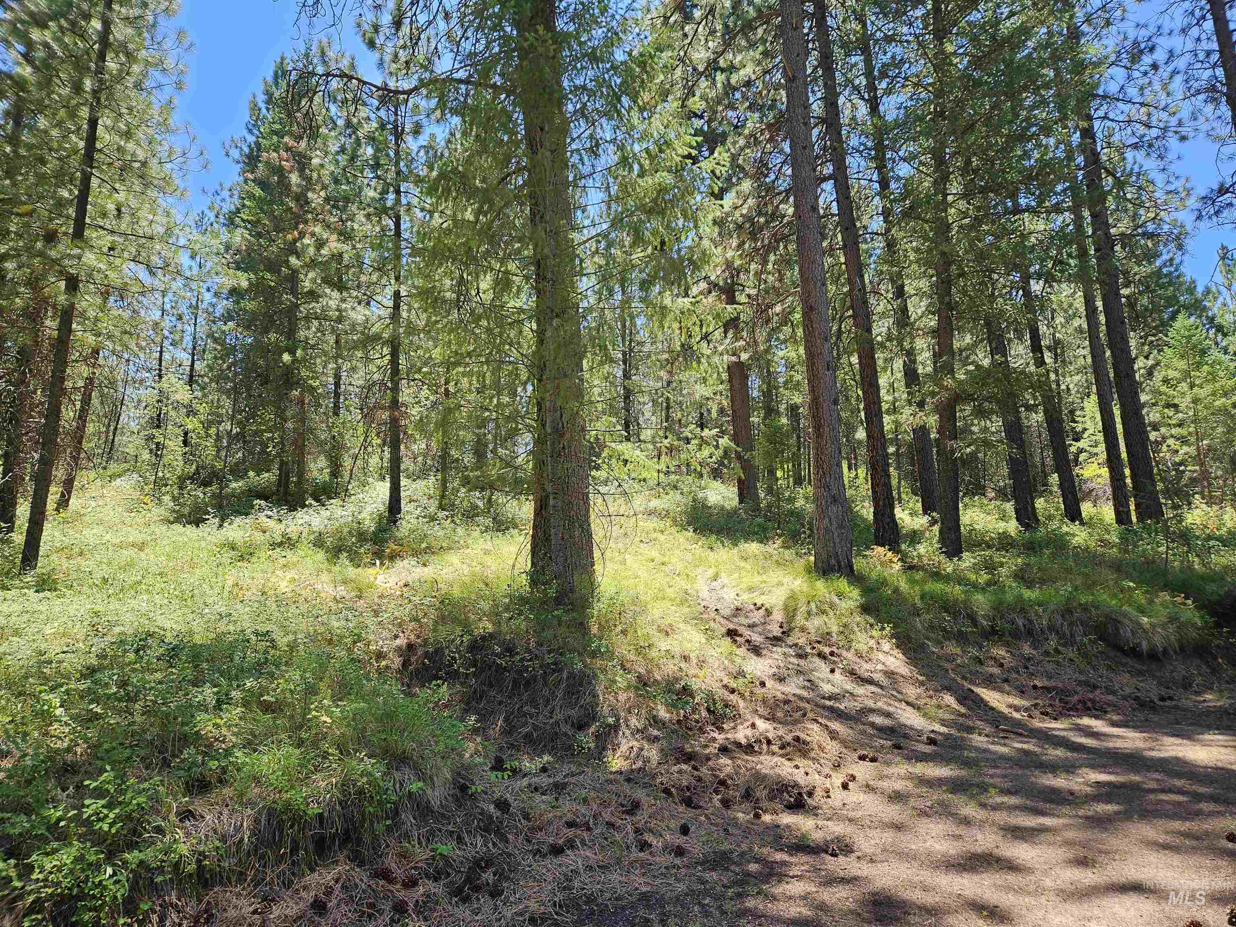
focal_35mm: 23
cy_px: 464
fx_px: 821
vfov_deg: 58.9
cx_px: 618
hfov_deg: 73.9
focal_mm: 5.4
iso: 25
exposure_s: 1/350
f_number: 1.8
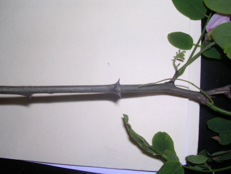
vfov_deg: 37.7
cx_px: 116
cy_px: 87
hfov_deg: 49.0
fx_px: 254
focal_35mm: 38
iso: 100
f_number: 5.6
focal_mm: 5.8
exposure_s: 1/60.1
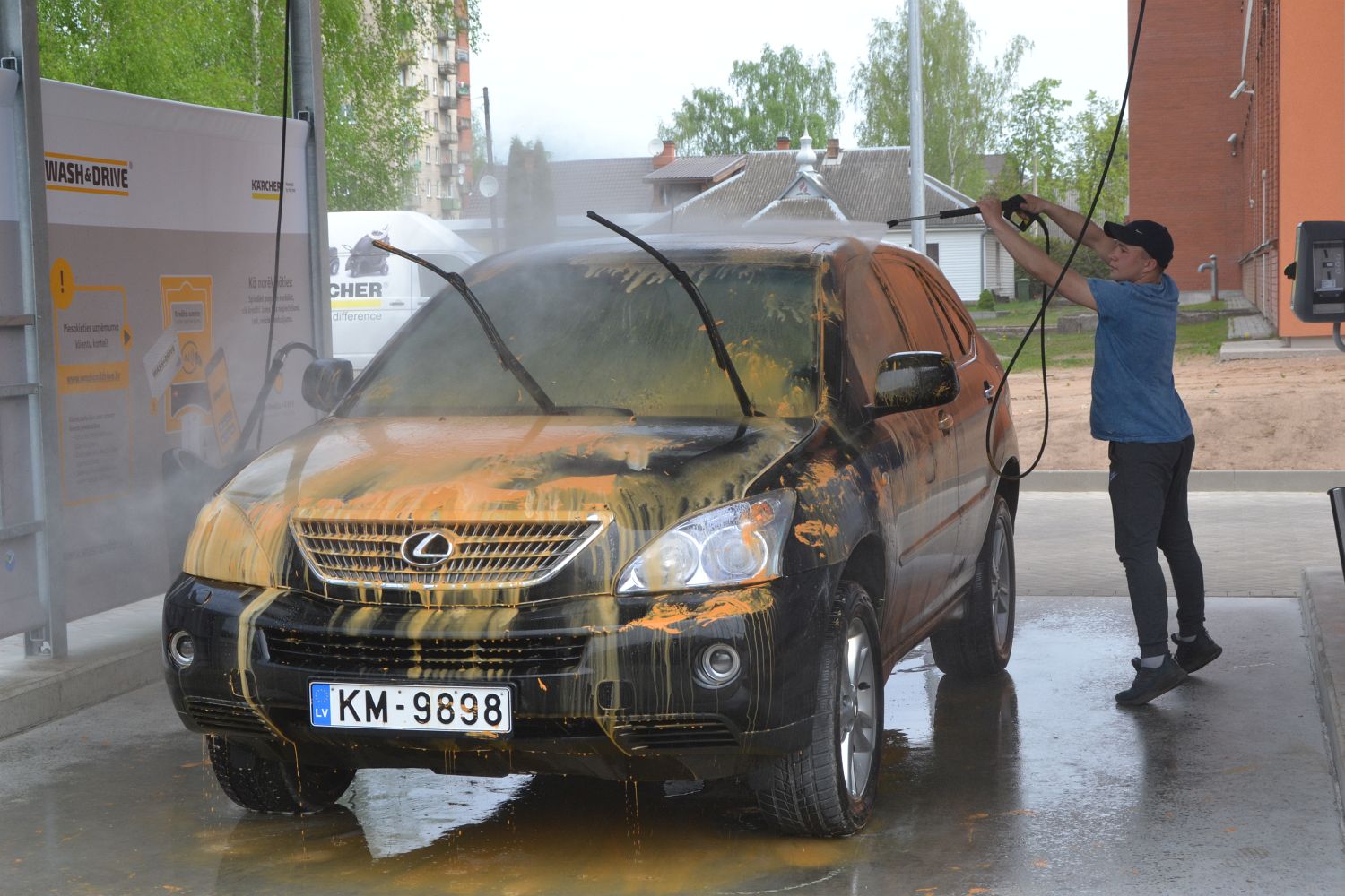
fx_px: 2354
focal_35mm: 63
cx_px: 672
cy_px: 448
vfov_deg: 21.6
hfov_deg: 31.9
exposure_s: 1/250
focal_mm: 42
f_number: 10
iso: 400
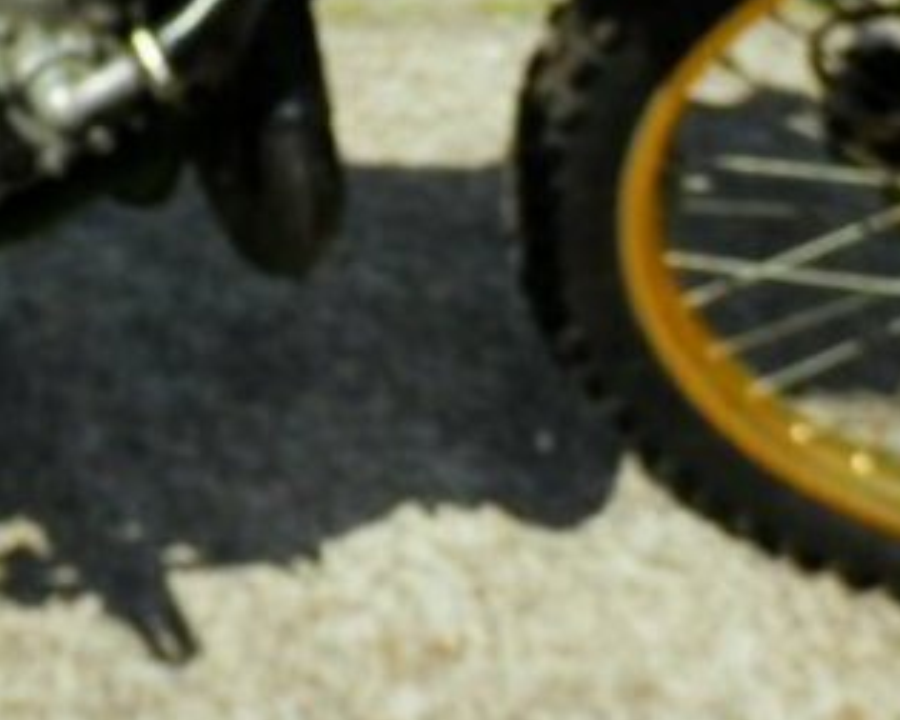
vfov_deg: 23.3
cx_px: -189
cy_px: -46
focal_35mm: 62
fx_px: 1651
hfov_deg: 26.9
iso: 80
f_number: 8.7
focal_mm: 4.5
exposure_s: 1/125
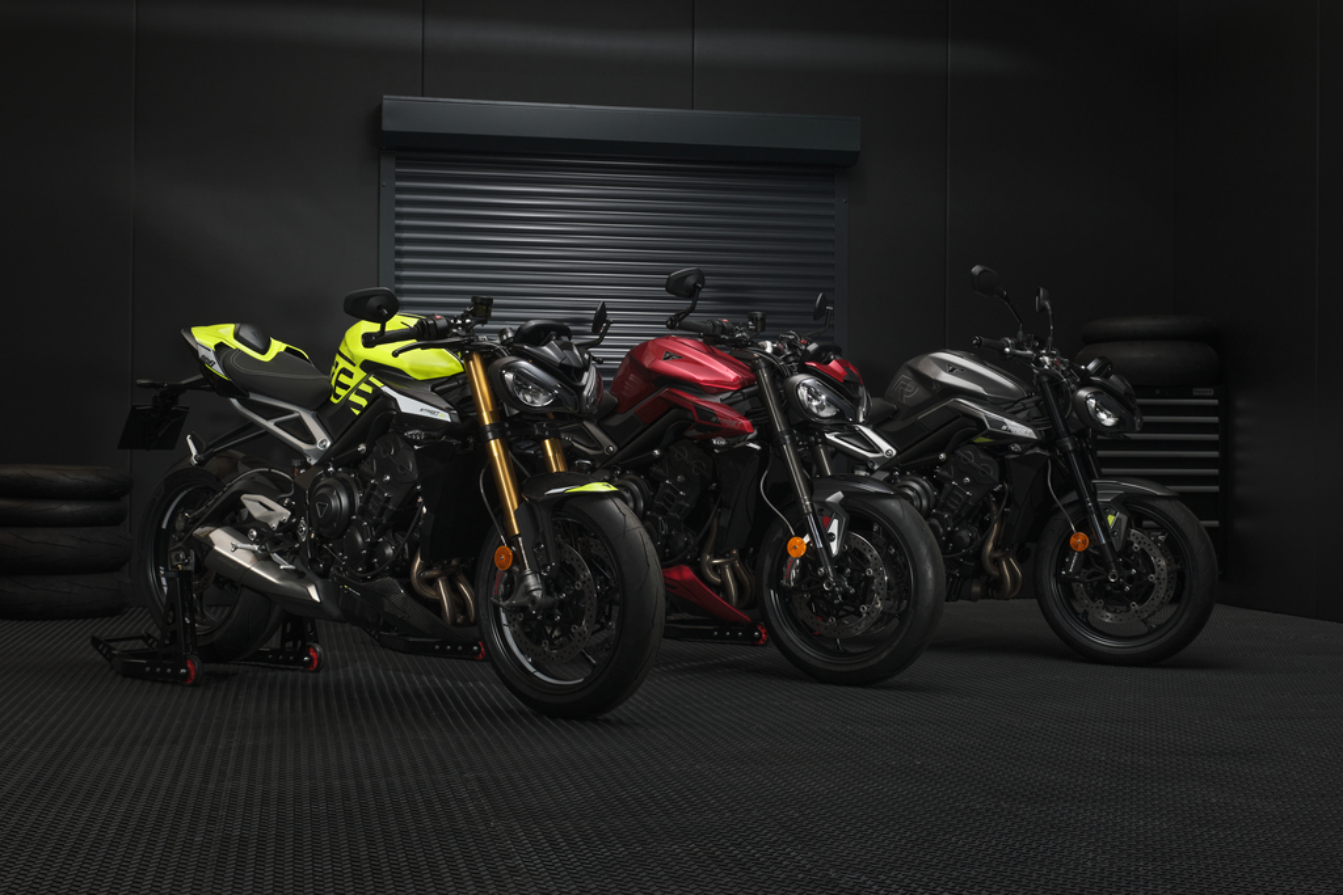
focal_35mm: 45
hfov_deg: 43.6
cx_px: 672
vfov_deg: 29.9
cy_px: 448
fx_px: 1679
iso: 160
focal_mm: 30.2
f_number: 5.6
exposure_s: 1/8
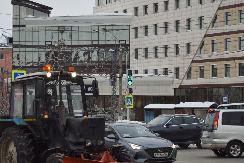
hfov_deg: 22.4
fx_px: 615
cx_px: 96
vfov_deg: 15.1
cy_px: 103
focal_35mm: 91
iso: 800
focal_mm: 45
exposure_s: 1/400
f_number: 5
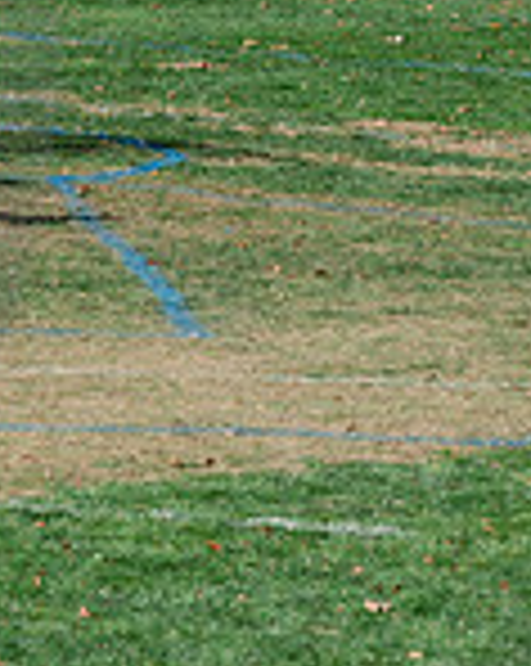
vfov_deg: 4.0
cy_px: 43
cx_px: -738
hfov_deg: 3.2
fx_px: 9409
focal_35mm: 478
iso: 250
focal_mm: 130
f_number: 7.1
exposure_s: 1/800
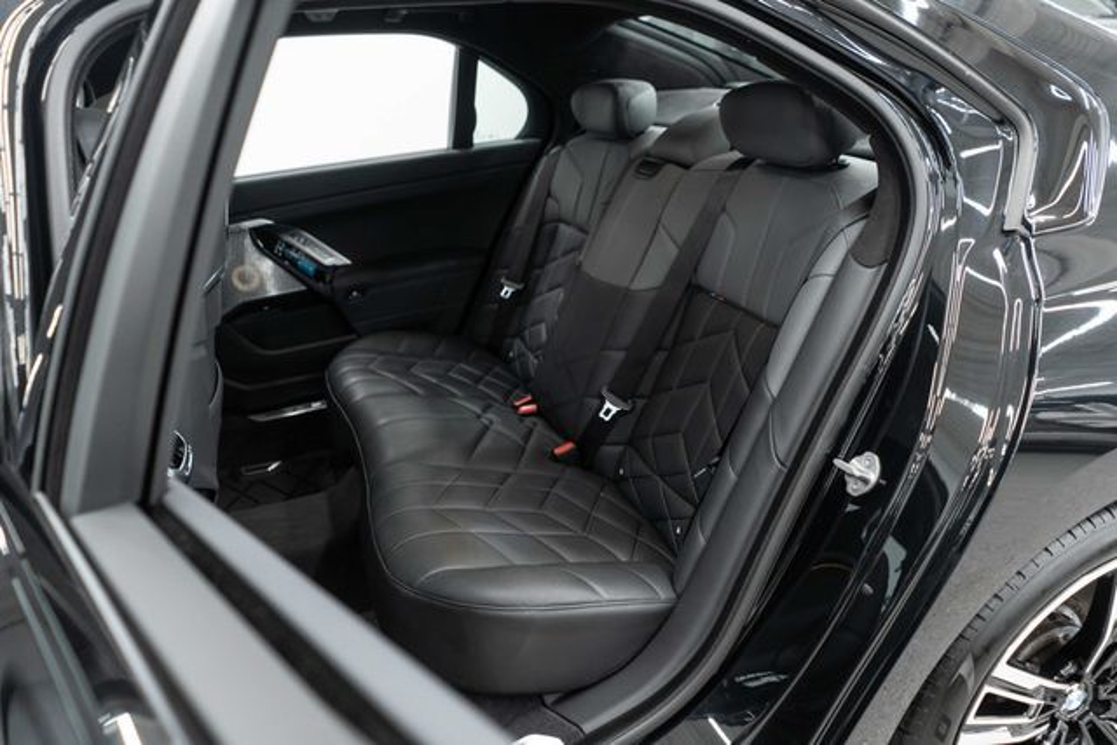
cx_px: 558
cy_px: 372
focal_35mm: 28
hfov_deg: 65.5
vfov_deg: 46.4
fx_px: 869
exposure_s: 1/40
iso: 800
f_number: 3.2
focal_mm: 28
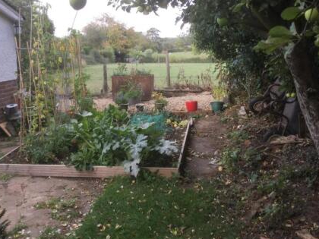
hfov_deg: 43.6
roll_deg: +0.5
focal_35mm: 43
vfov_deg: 33.4
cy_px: 87
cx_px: 126
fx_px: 396
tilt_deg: -6.7
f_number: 2.4
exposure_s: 1/112
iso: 25
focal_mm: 3.3
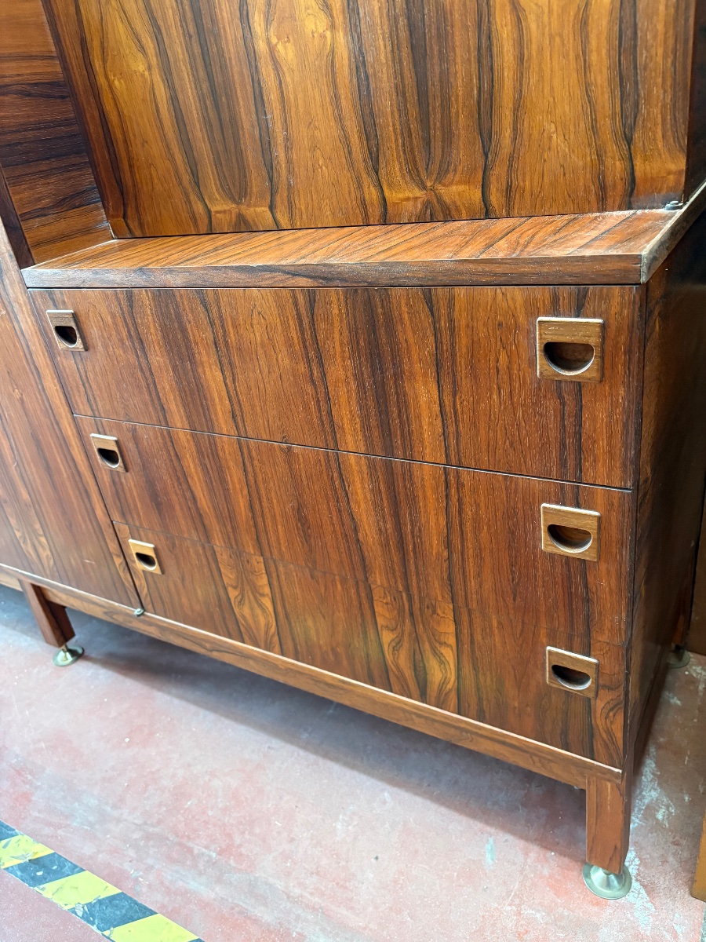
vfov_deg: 67.3
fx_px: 707
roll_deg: +9.4
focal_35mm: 26
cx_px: 353
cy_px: 471
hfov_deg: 53.1
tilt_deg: -28.0
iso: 500
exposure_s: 1/50
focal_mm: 5.96
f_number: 1.6
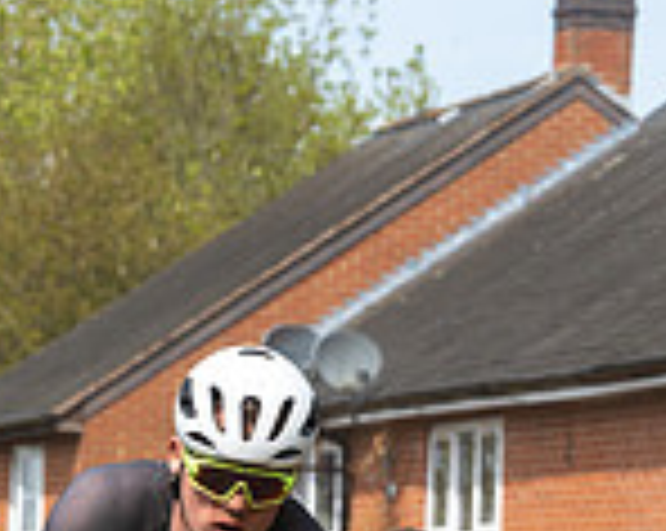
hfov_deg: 7.5
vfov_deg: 6.0
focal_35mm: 258
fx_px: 5079
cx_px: 230
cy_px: 511
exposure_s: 1/1000
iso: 250
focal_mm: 70
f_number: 6.3
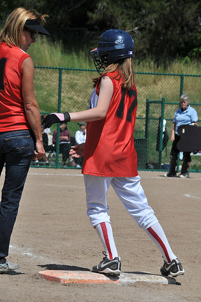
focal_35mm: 168
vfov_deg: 12.2
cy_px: 151
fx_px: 1411
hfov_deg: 8.1
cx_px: 100
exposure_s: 1/250
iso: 200
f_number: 11
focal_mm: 112
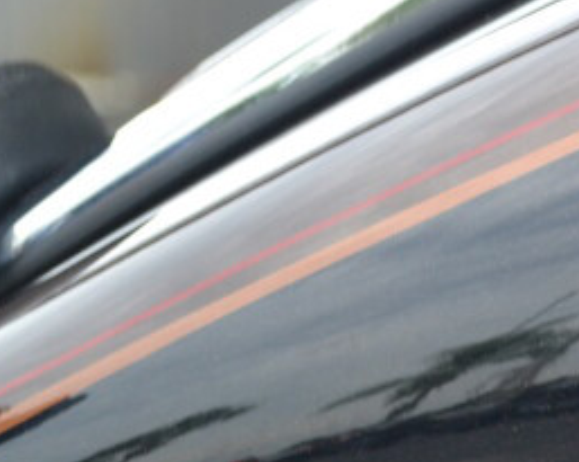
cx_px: 1286
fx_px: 3940
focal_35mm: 230
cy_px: 279
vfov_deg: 6.7
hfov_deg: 7.9
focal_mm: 35
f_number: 5
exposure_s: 1/125
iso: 360
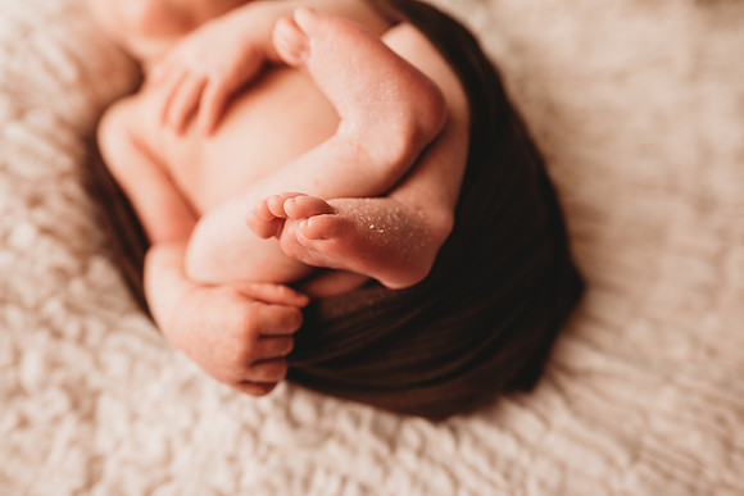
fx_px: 496
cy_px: 248
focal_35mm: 24
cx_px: 372
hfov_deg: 73.7
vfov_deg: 53.2
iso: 100
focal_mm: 24
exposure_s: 1/160
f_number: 2.5
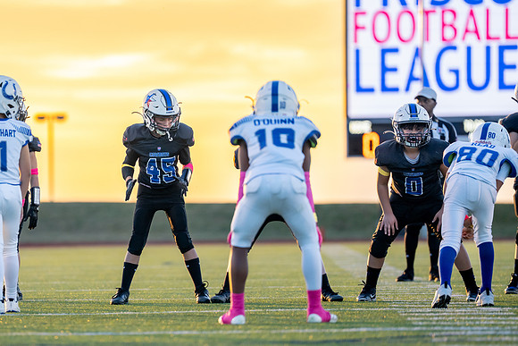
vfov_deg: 4.9
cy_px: 181
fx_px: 4034
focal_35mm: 280
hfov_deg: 7.3
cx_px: 155
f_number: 2.8
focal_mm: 200
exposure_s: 1/1250
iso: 640
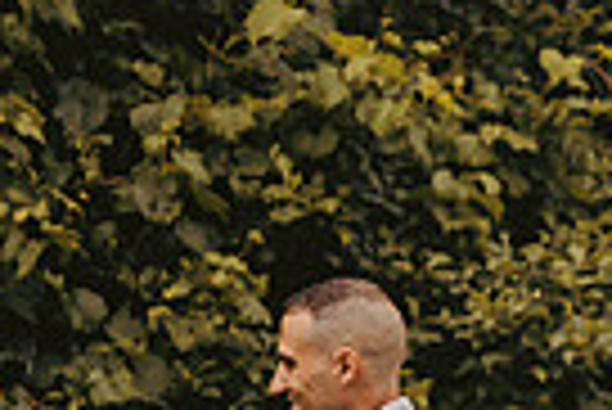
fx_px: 11232
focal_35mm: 660
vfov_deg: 2.1
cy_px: 696
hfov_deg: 3.1
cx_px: 1071
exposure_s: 1/1600
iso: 640
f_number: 2.8
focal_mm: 155
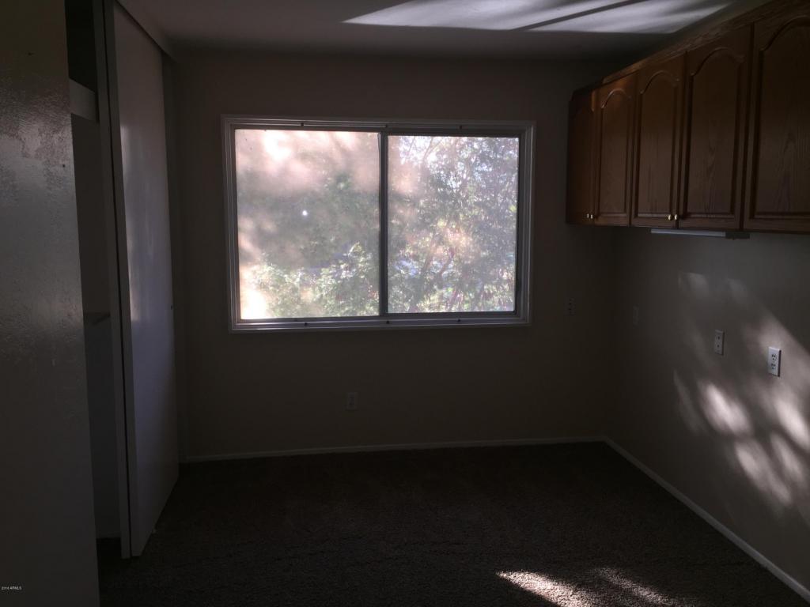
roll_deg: -1.1
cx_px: 405
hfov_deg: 61.7
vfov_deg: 48.2
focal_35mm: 29
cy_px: 304
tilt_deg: -6.6
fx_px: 679
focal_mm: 4.15
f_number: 2.2
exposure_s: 1/36
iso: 32
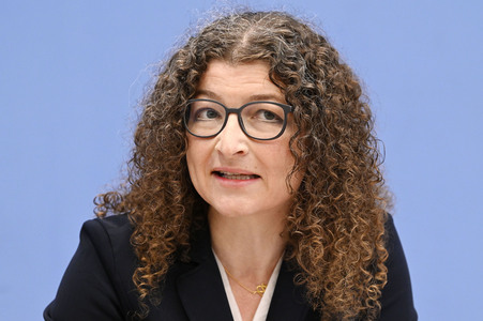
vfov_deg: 10.1
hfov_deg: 15.2
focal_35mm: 135
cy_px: 160
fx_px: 1810
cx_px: 242
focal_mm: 135
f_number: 5.6
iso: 4000
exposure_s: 1/640
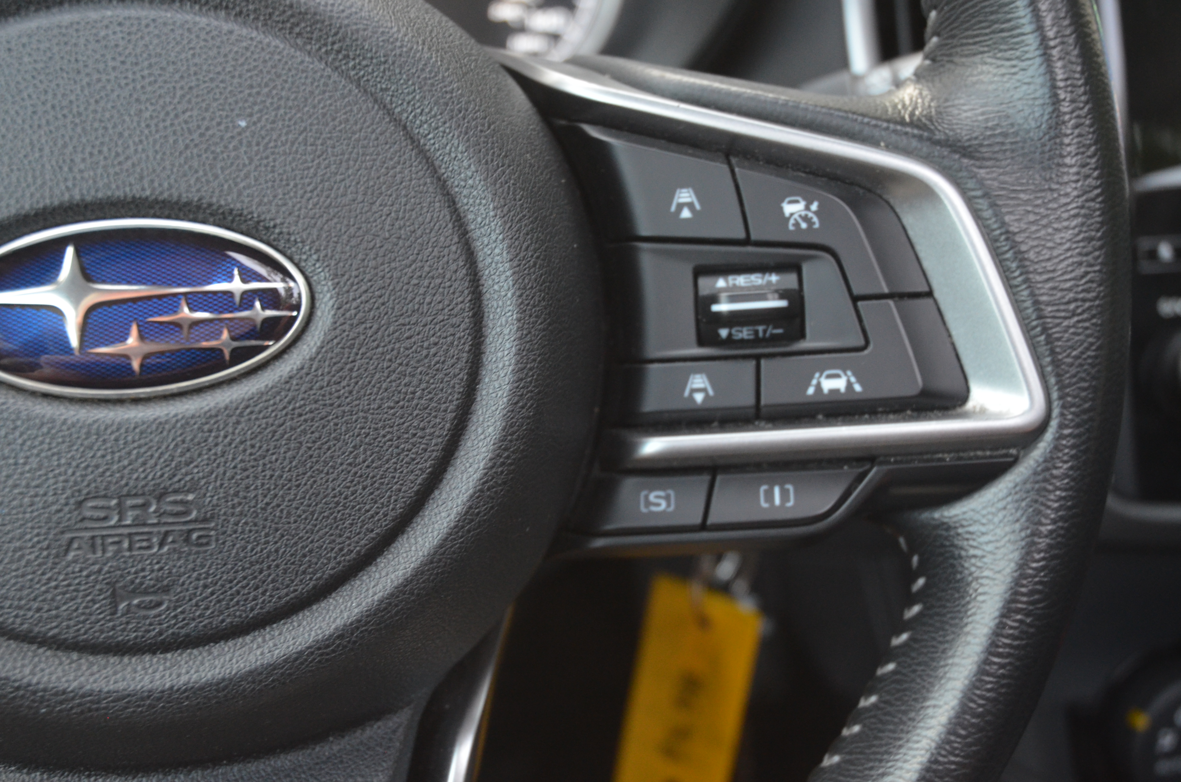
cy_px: 391
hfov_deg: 35.1
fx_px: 1866
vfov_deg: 23.7
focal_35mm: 57
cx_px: 590
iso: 1400
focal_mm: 38
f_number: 4.2
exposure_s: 1/30
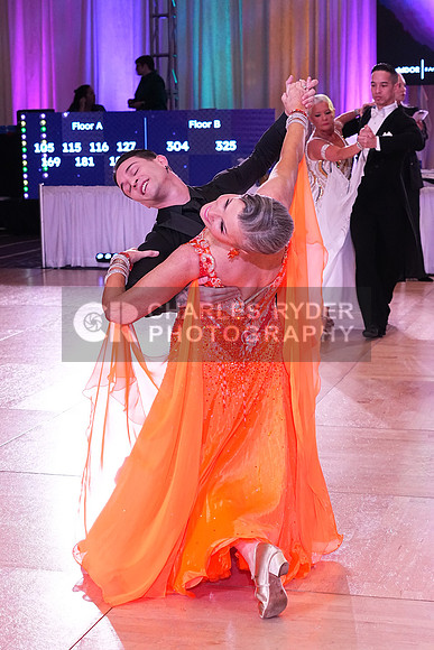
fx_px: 1410
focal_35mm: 78
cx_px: 217
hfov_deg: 17.5
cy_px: 325
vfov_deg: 26.0
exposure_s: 1/320
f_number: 5.6
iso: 3200
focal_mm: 52
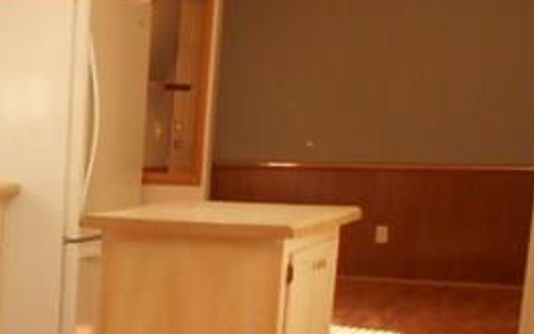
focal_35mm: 107
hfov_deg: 17.1
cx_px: -328
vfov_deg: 12.0
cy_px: 405
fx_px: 1557
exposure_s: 1/30
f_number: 3.2
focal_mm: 4.6
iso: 180
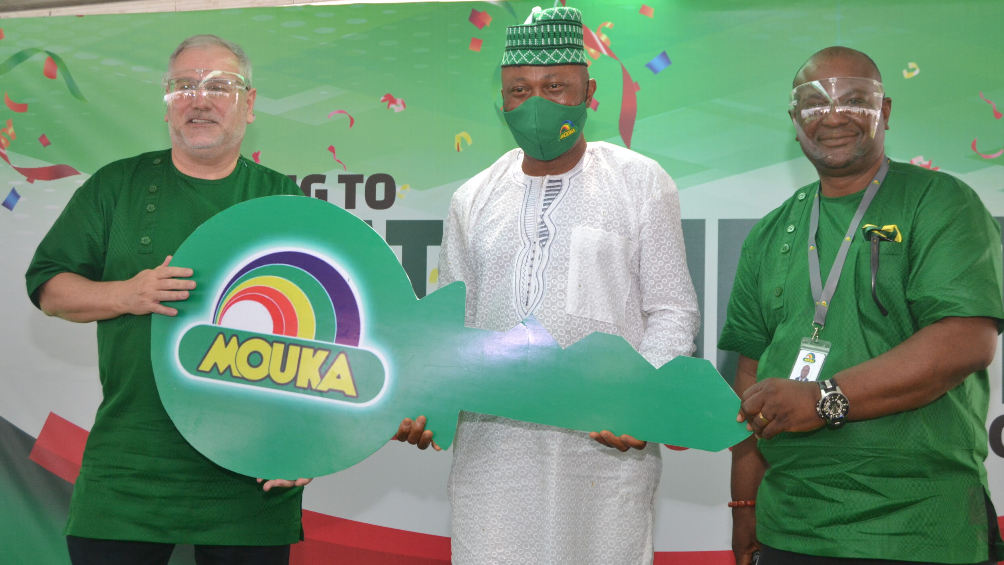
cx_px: 508
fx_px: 1278
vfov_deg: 24.9
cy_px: 309
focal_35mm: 48
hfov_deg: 42.9
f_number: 6.3
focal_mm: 30
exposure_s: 1/160
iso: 800
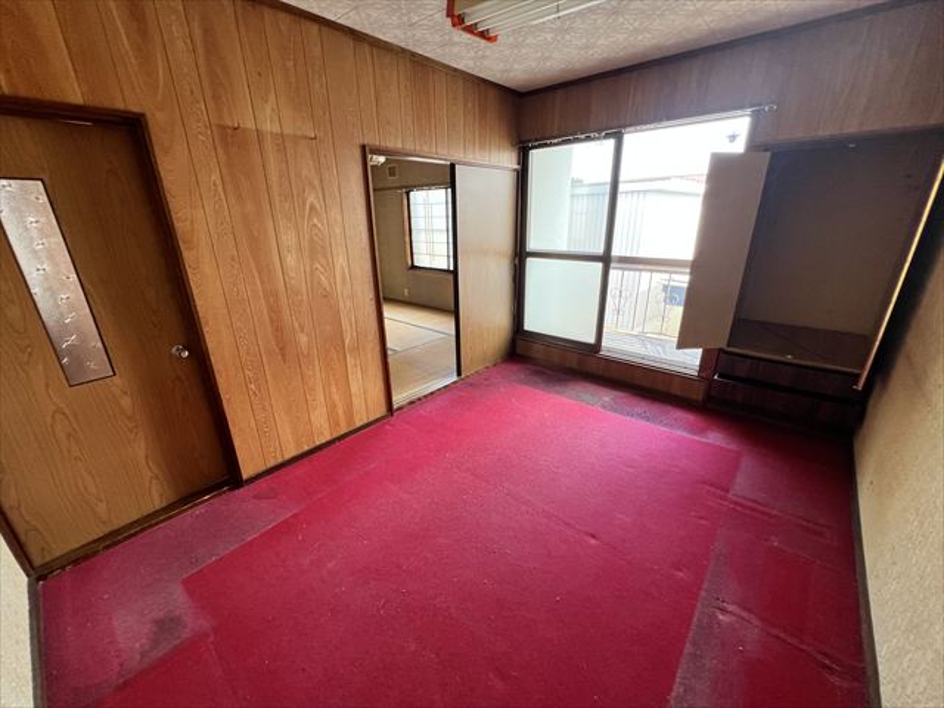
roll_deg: +1.6
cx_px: 472
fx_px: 355
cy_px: 354
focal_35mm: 13
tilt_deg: -20.6
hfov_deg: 106.2
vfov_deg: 89.9
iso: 160
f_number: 1.8
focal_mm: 1.57
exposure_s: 1/99
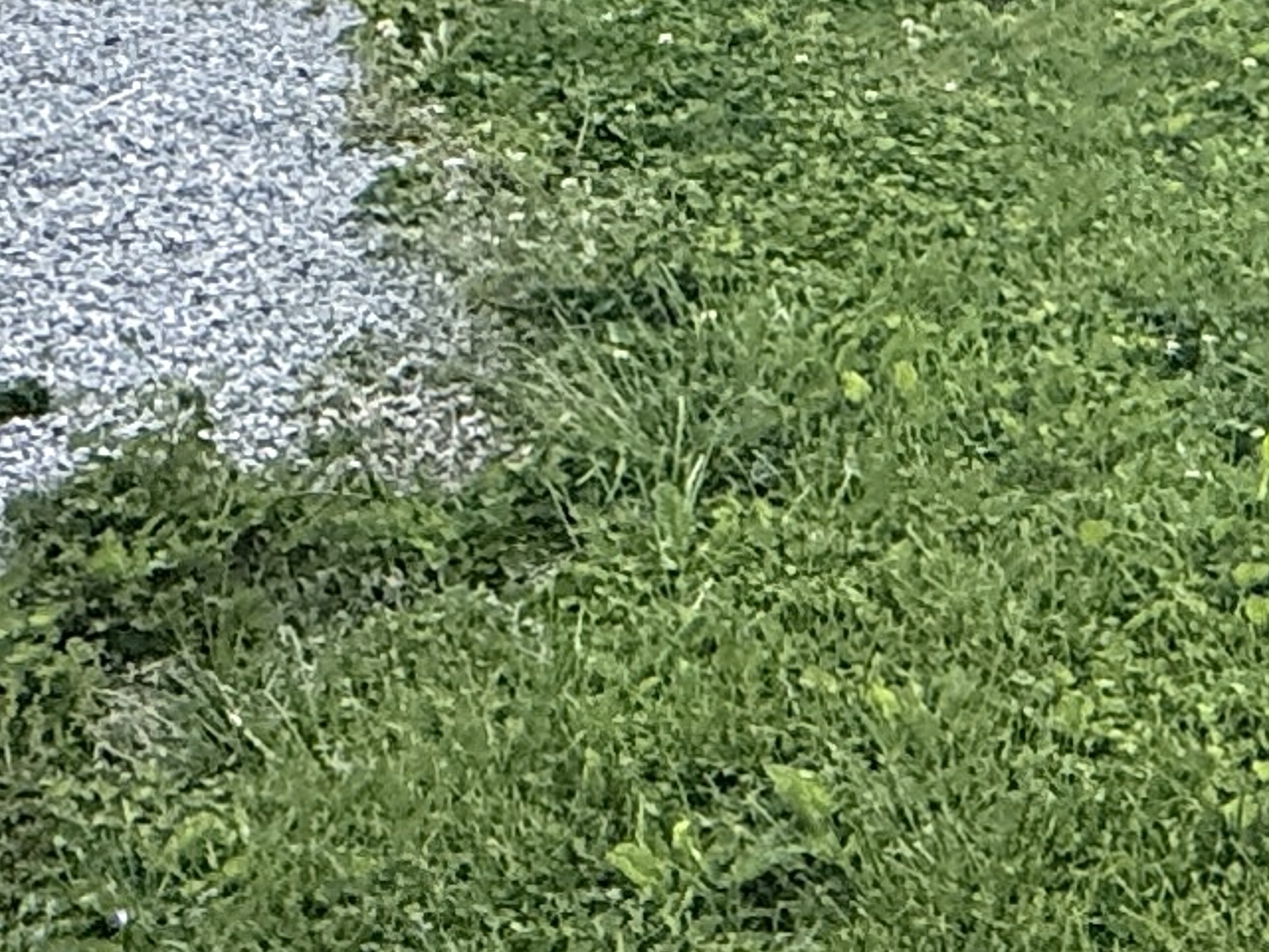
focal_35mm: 88
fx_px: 3227
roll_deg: +2.3
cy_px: -701
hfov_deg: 20.6
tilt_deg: -1.5
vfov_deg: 14.9
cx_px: 1580
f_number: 2.2
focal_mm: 2.22
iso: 64
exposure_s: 1/1017
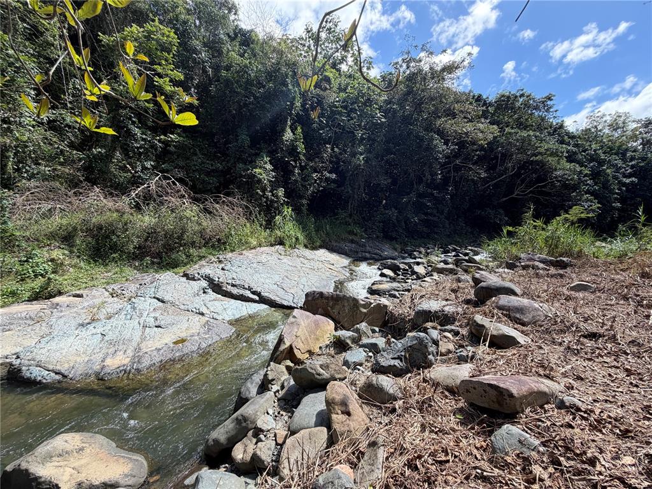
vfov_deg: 85.7
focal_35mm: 14
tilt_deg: -2.9
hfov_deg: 102.1
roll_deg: -1.2
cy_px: 244
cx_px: 326
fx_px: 264
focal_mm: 2.22
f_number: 2.2
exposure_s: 1/502
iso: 50
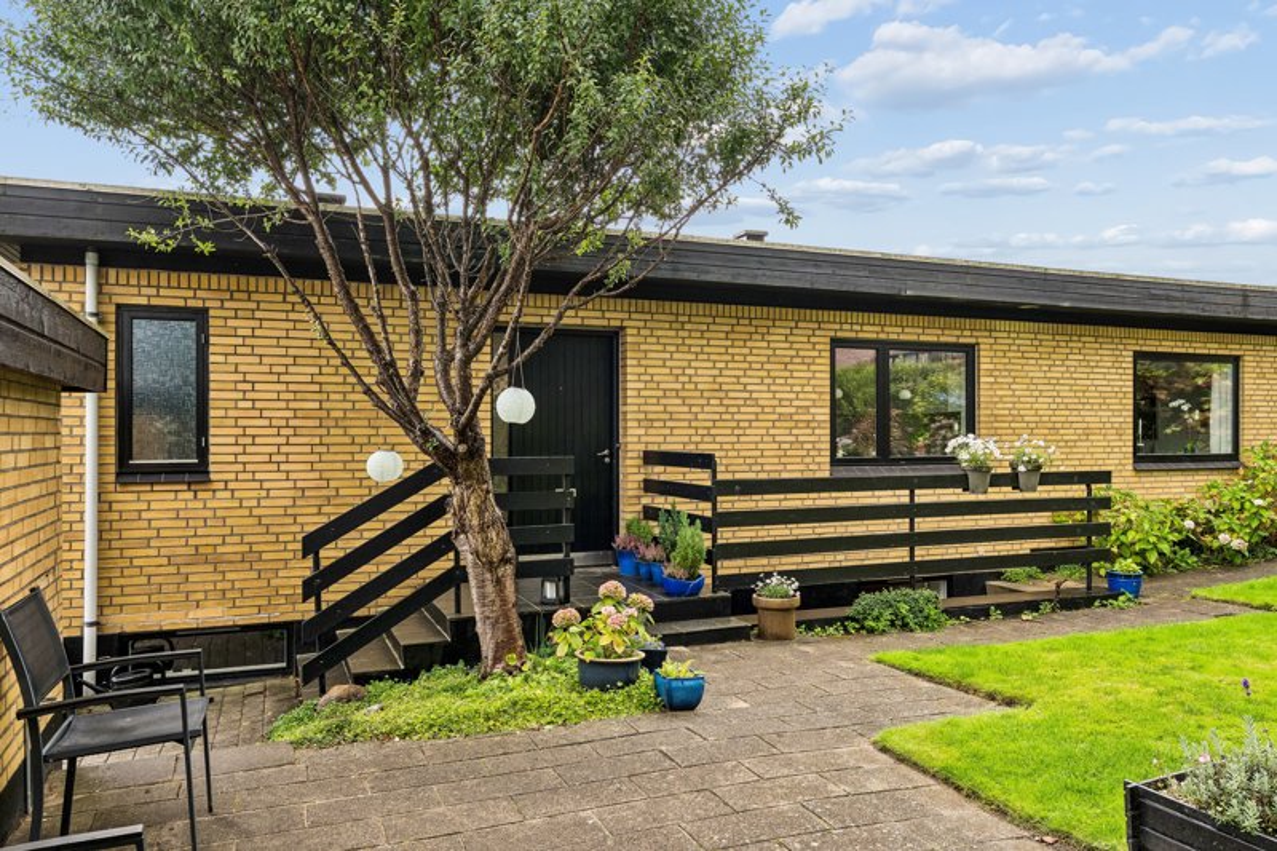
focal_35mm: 26
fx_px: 904
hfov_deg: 70.4
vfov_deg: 50.4
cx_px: 638
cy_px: 426
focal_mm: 25.5
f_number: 8
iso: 400
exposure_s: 1/160
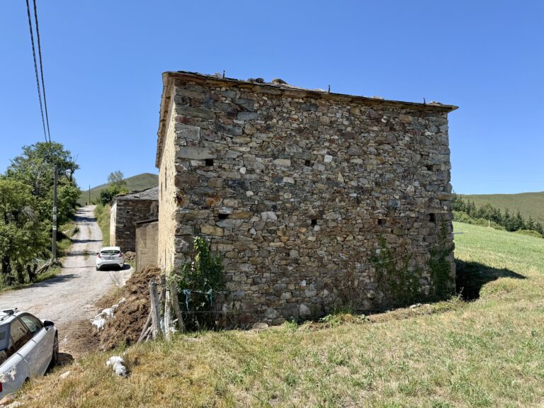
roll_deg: +0.6
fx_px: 377
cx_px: 272
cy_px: 204
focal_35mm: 24
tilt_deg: +4.8
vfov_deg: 56.8
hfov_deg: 71.6
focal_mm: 6.76
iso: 80
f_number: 1.78
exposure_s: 1/2611
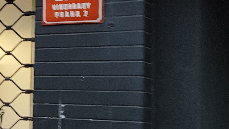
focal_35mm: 117
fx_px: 710
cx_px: -190
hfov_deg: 15.6
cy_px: 51
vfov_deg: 10.4
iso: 476
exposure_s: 1/50
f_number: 1.89
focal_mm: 5.89
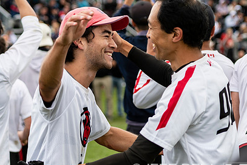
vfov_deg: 8.1
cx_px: 111
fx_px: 1167
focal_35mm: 170
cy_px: 61
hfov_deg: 12.1
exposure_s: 1/1250
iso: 100
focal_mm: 70
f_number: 2.8
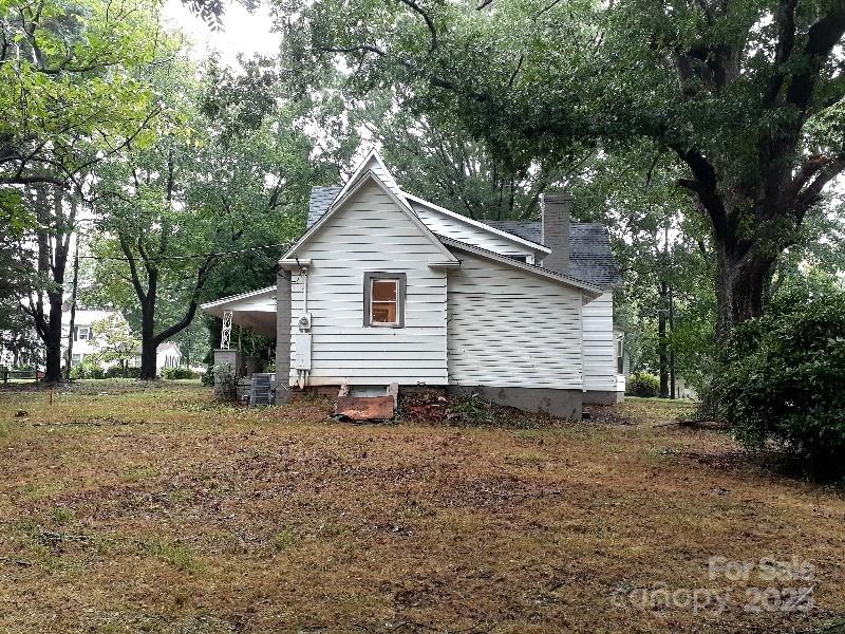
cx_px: 422
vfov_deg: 51.4
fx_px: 659
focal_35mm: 27
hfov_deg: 65.3
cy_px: 317
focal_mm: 3.6
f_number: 1.9
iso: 100
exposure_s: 1/60
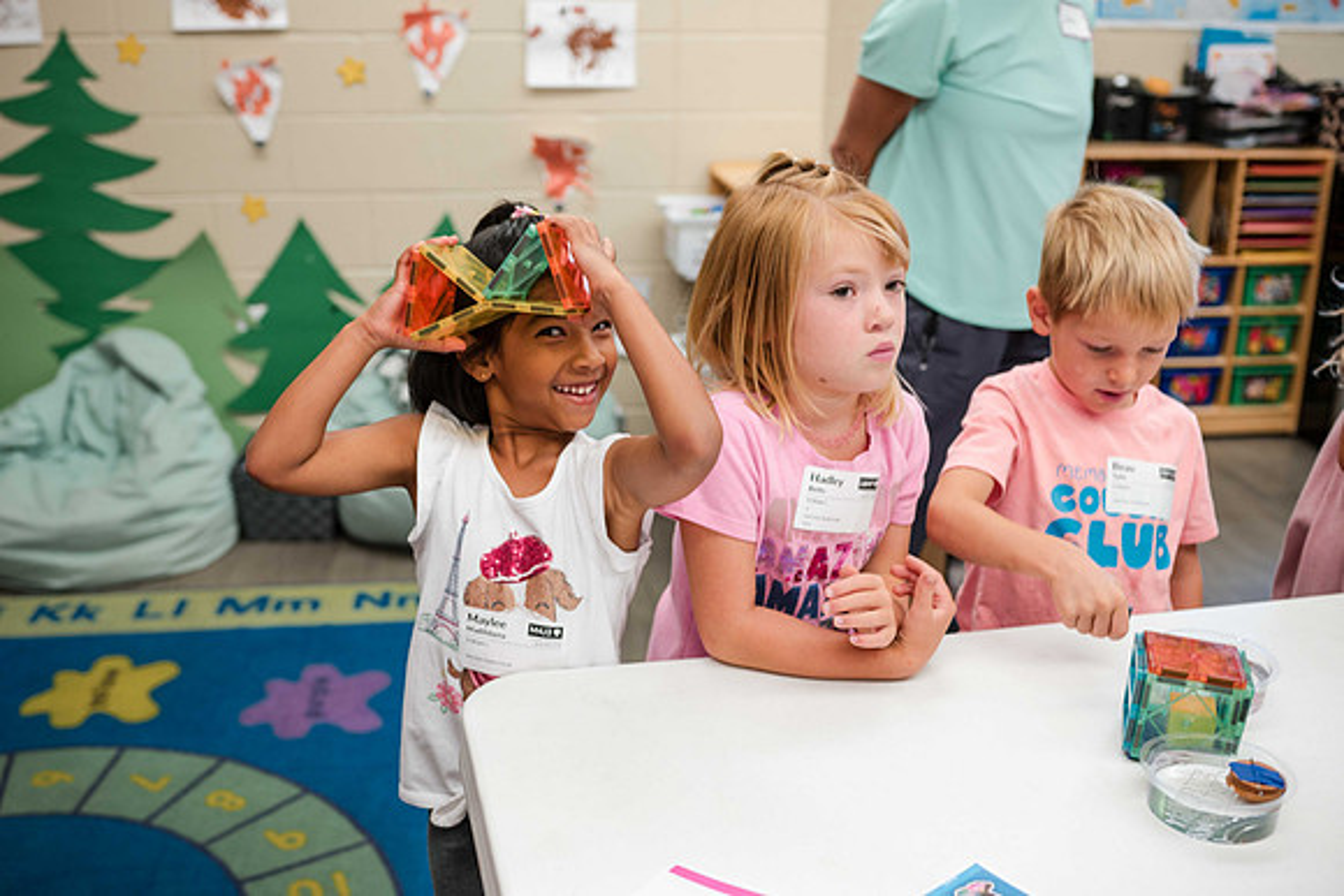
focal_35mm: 39
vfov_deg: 34.6
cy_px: 433
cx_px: 641
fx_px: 1440
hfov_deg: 50.0
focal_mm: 35
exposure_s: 1/125
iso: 560
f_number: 2.8
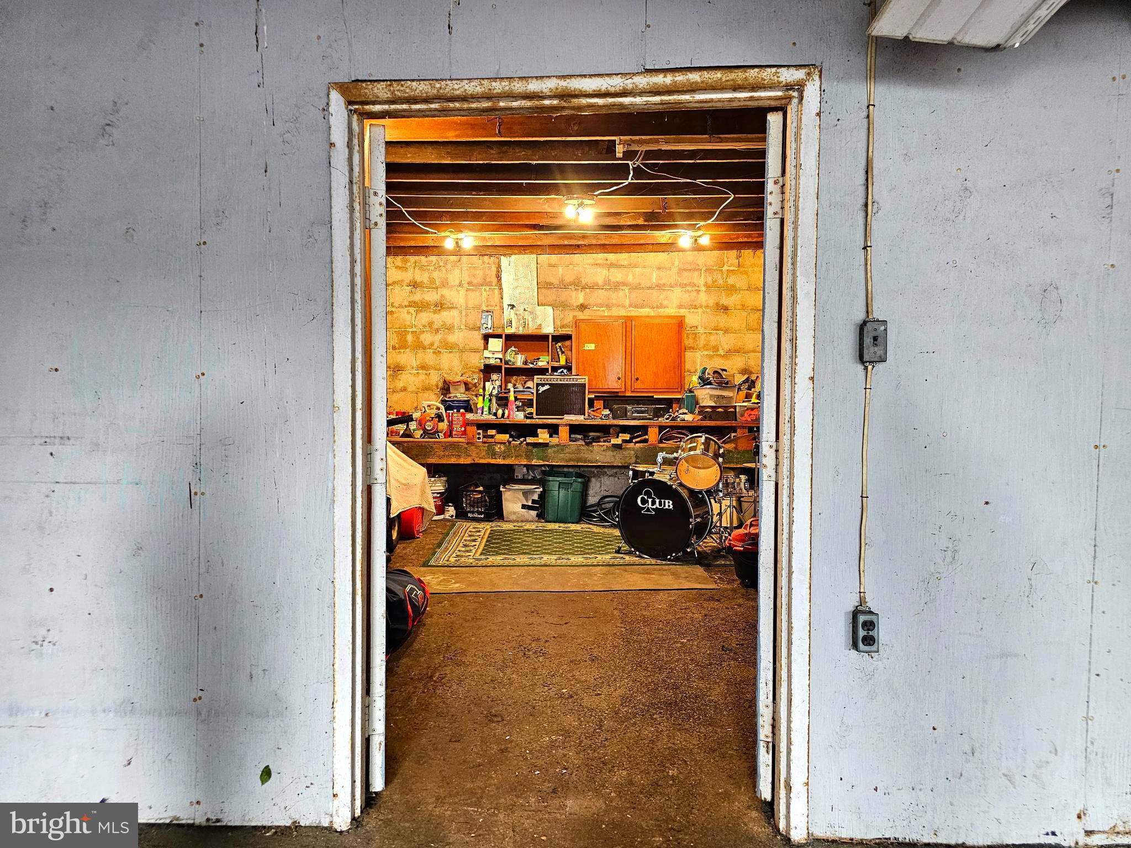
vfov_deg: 58.9
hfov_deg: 73.9
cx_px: 566
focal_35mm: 23
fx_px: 751
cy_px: 424
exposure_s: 1/120
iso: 800
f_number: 1.7
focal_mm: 6.3
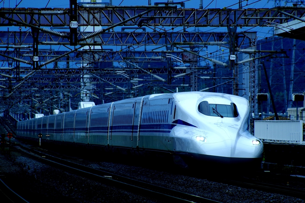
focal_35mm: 300
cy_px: 102
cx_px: 152
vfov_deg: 4.6
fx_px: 2540
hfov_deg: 6.9
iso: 500
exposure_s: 1/1250
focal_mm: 200
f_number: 5.6
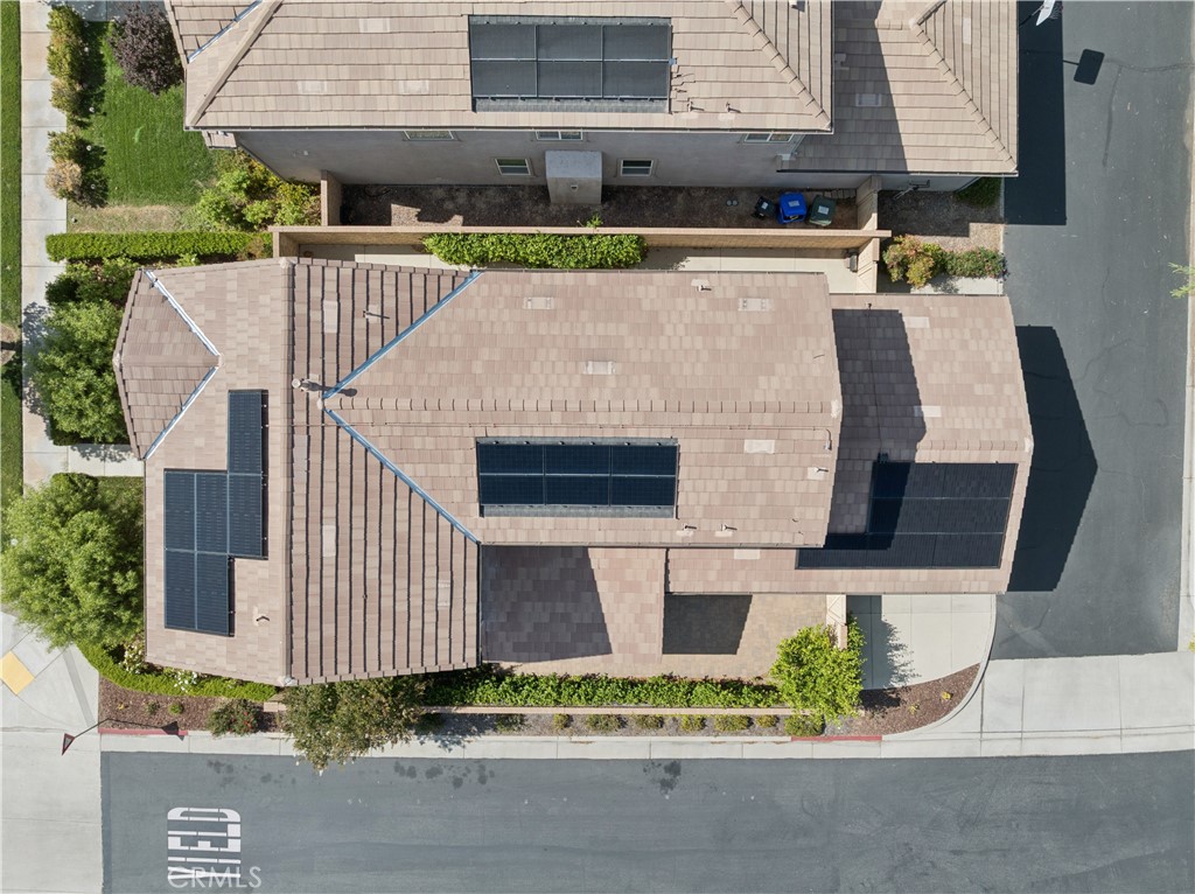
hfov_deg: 71.6
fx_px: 828
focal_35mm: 24
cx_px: 598
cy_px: 447
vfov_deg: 56.7
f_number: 2.8
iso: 100
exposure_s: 1/60
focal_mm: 12.3
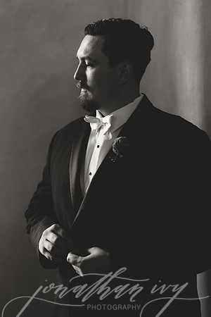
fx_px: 747
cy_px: 158
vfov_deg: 23.9
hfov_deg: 16.1
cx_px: 106
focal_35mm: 85
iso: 800
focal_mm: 85
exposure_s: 1/200
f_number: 2.2
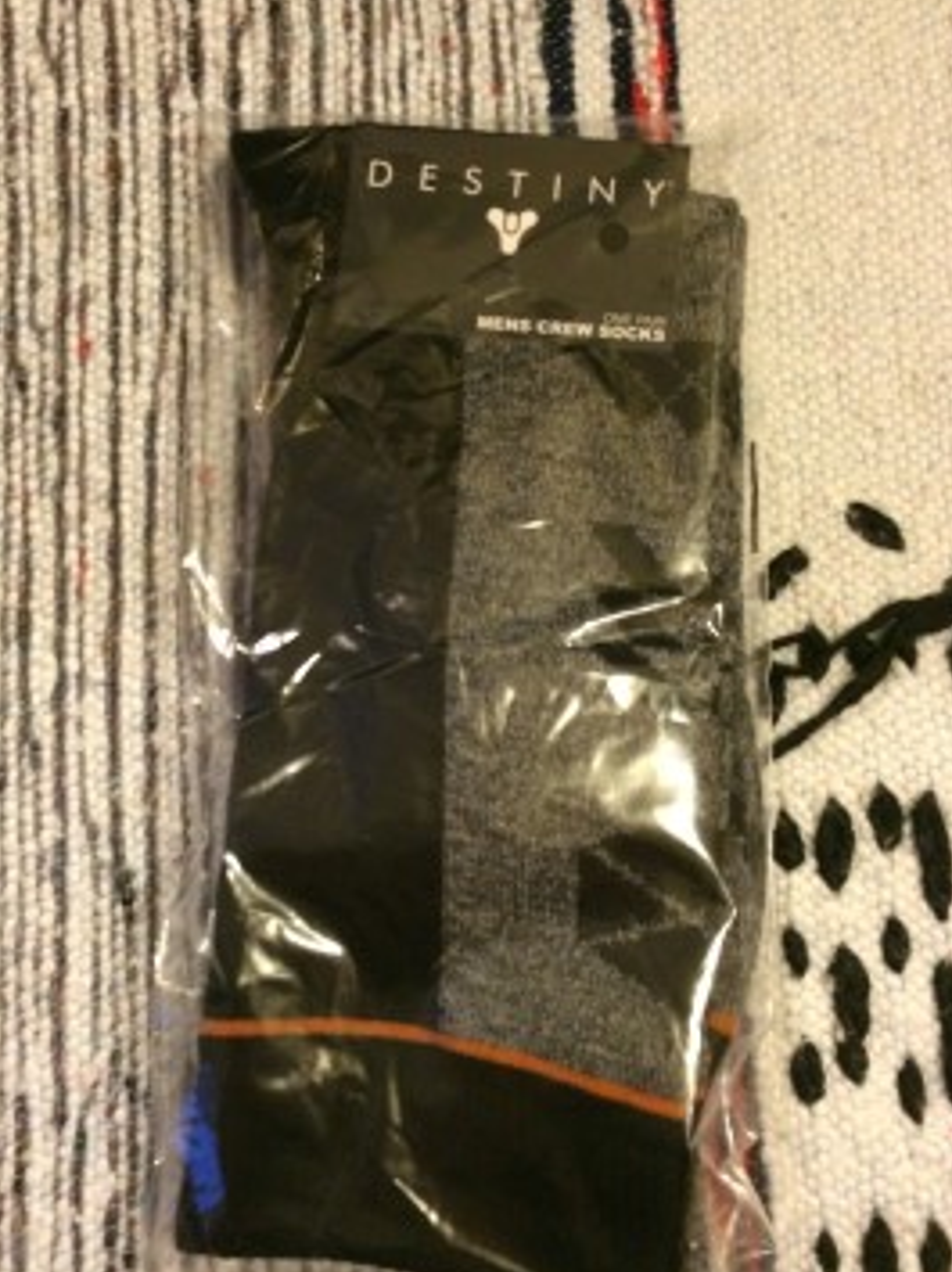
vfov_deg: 52.6
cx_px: 399
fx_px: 1285
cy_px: 677
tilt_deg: -80.9
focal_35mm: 35
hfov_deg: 40.5
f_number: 2.2
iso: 400
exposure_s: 1/17
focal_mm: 4.15
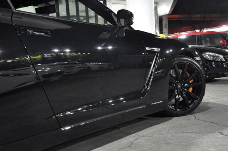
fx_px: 285
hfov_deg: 43.7
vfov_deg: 29.8
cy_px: 76
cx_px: 114
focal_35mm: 45
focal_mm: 30
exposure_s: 1/80
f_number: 5.6
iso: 3200
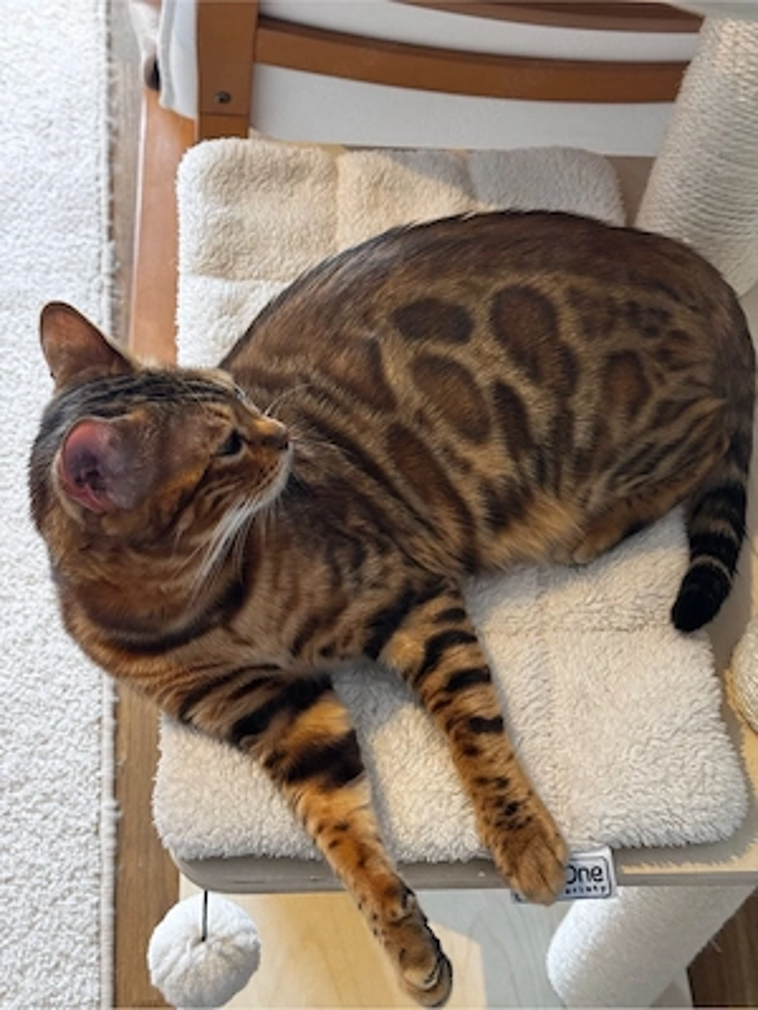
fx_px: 1401
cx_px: 379
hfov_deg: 30.3
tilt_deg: -53.9
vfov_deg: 39.7
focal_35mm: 48
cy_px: 505
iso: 160
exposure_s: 1/50
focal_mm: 6.76
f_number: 1.78
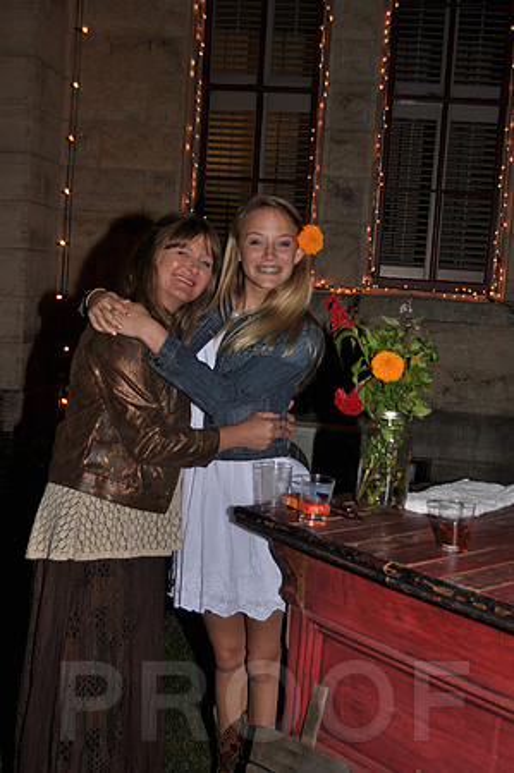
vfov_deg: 42.4
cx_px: 257
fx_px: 998
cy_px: 386
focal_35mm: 46
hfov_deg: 28.9
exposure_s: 1/60
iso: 200
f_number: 4.2
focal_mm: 31
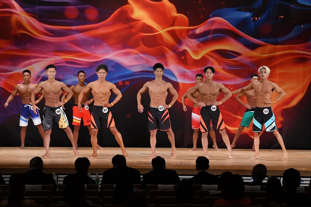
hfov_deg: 16.7
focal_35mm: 123
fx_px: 1062
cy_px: 104
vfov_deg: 11.1
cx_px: 156
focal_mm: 82
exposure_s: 1/400
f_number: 5.6
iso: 3200
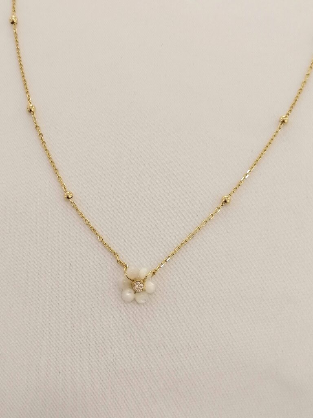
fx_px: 639
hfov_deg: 27.5
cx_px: 156
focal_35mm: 53
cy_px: 209
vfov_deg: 36.2
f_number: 1.8
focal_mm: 4.75
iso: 100
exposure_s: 1/50
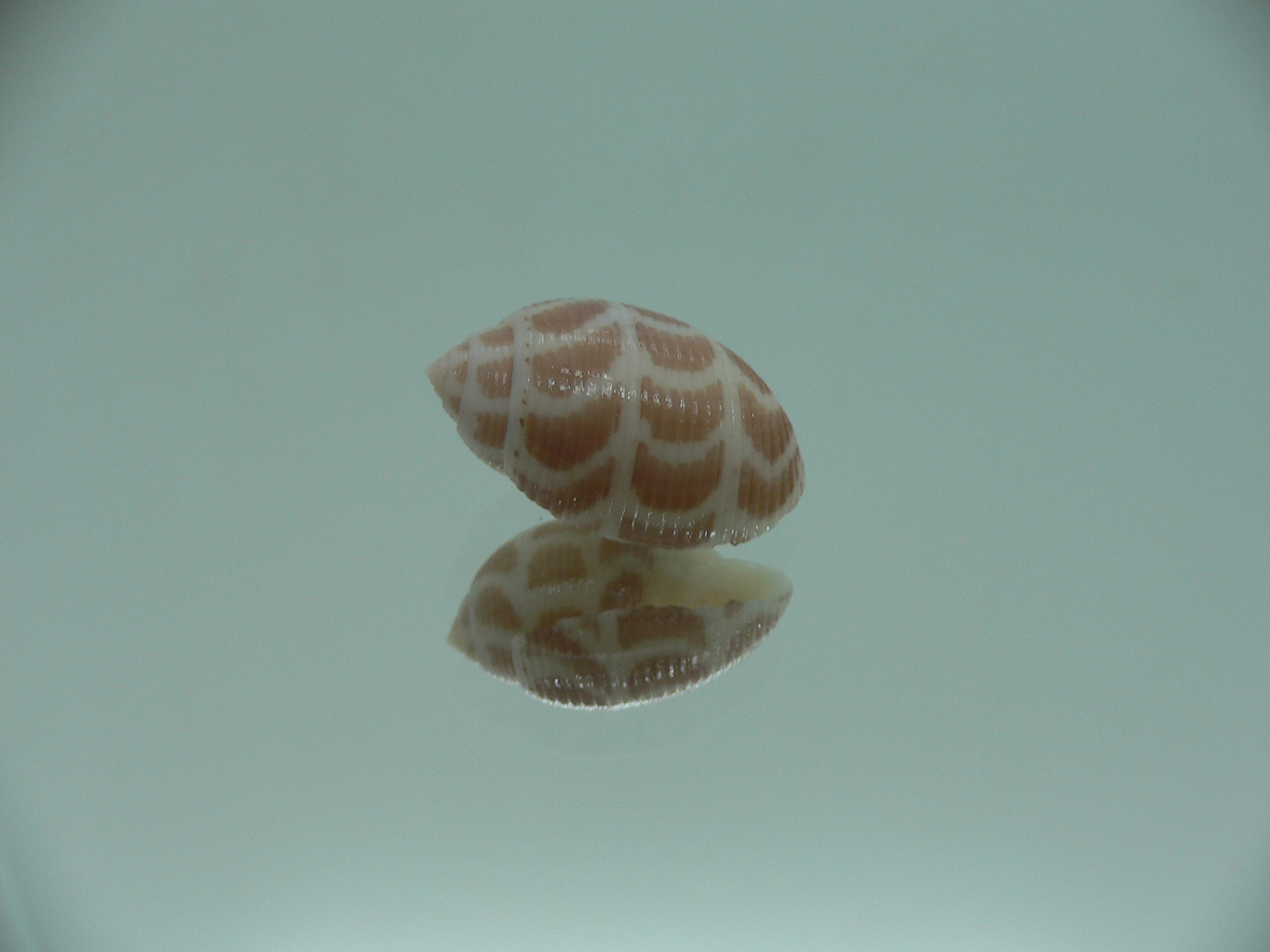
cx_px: 635
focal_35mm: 35
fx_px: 1284
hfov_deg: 52.6
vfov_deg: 40.7
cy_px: 476
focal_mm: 4.6
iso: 80
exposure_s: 1/60
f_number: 2.8
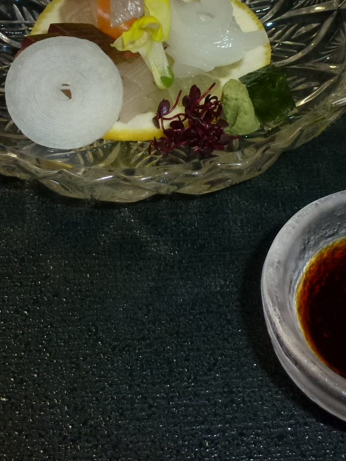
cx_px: 192
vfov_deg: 39.9
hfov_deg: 30.8
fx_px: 627
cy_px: 153
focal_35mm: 47
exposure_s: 1/60
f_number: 3.3
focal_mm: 4.3
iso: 250
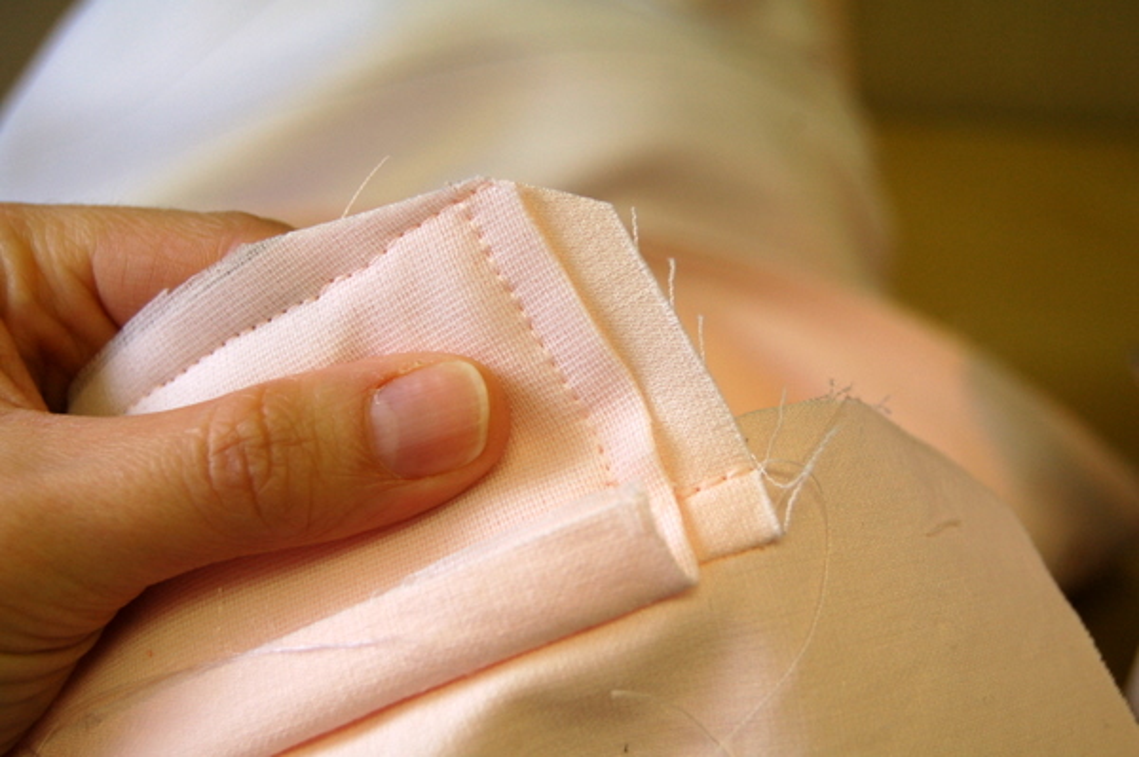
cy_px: 378
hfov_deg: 33.4
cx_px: 570
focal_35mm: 60
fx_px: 1897
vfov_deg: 22.6
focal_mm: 40
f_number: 5
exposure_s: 1/100
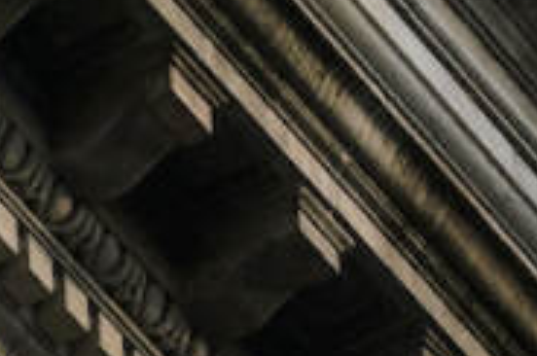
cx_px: 449
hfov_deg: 3.0
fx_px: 10215
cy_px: -357
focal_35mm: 686
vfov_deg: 2.0
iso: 250
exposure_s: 1/200
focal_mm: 123
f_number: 11
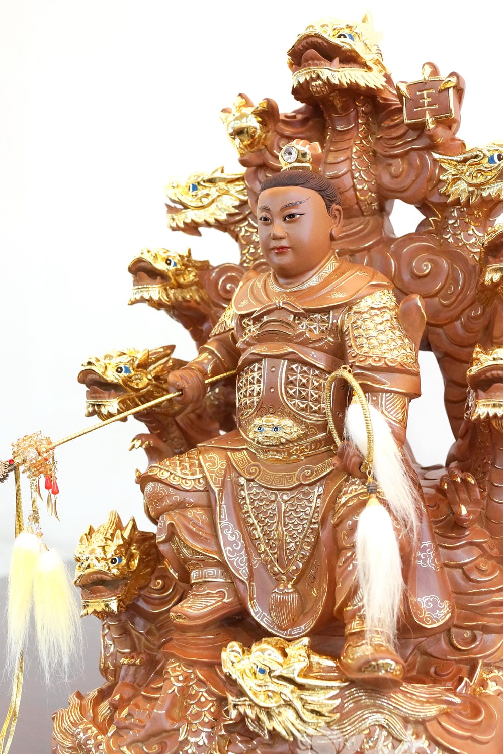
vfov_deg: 46.3
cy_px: 416
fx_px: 880
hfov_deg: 31.9
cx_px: 274
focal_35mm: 42
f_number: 5
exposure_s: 1/50
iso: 1600
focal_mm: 35
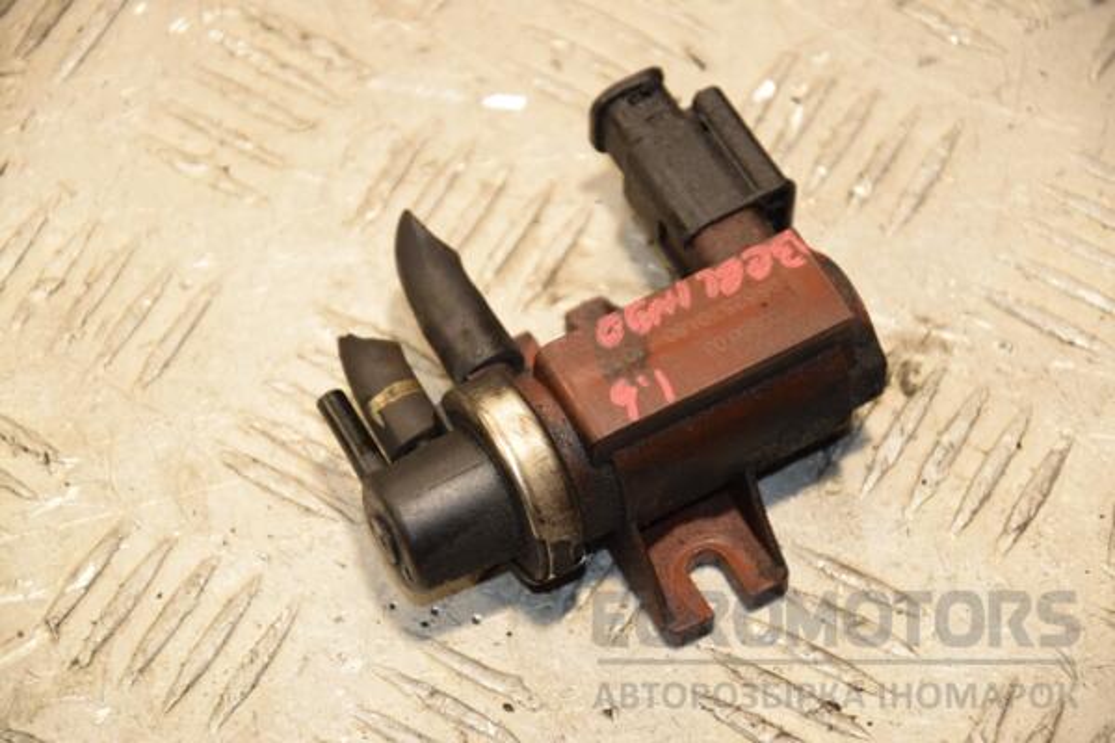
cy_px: 372
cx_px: 558
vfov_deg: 8.7
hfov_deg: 13.0
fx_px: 4878
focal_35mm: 158
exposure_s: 1/200
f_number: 6.3
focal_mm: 105
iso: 800
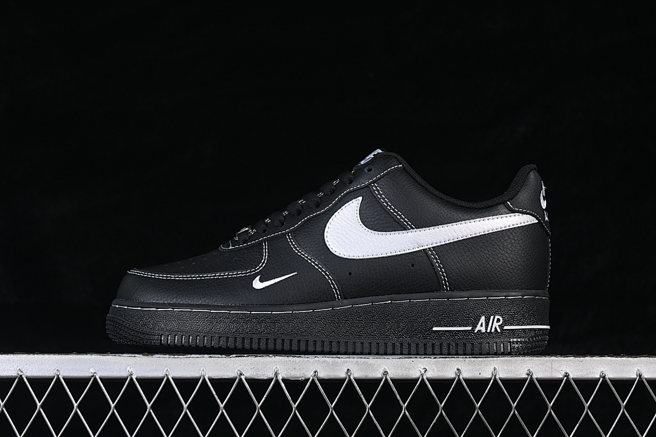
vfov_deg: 18.2
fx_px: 1367
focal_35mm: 75
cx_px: 328
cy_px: 218
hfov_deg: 27.0
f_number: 6.3
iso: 160
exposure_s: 1/60
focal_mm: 50
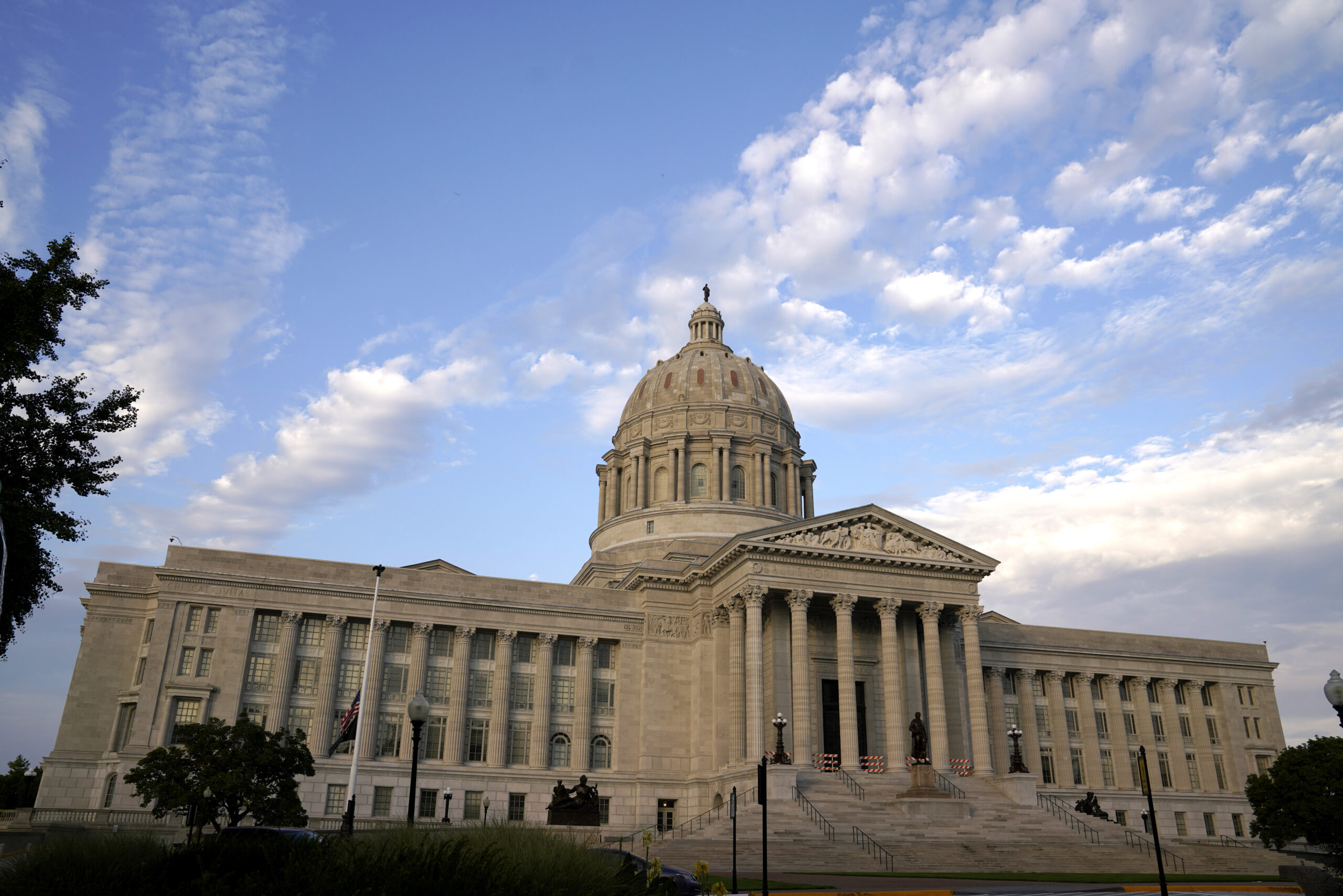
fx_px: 1007
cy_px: 448
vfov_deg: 48.0
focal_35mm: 27
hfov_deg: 67.4
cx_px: 672
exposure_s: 1/320
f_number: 5.6
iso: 160
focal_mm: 27
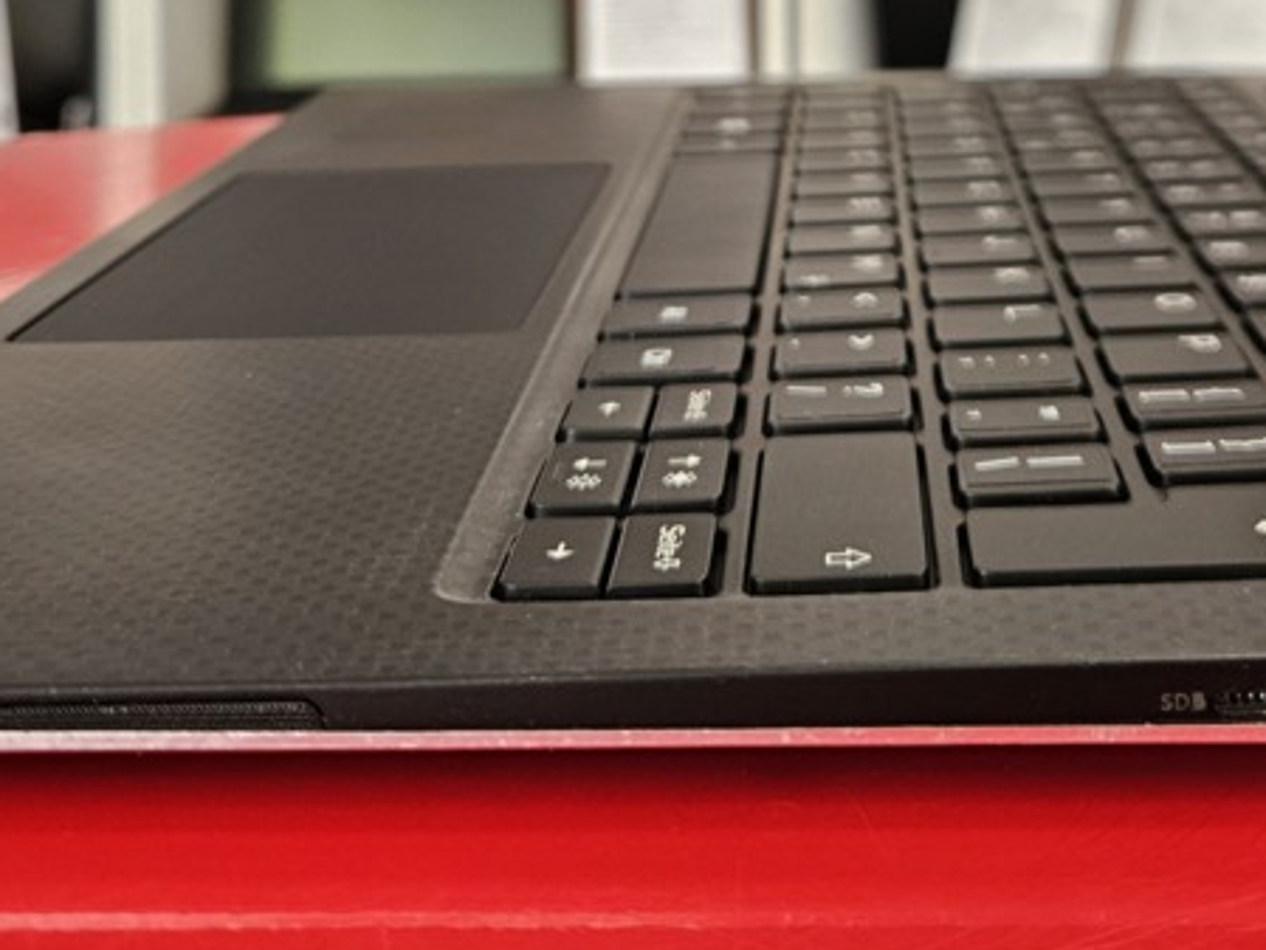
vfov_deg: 23.0
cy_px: -206
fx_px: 2122
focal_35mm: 58
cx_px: 864
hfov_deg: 32.9
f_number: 1.8
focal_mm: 5.4
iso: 160
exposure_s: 1/100
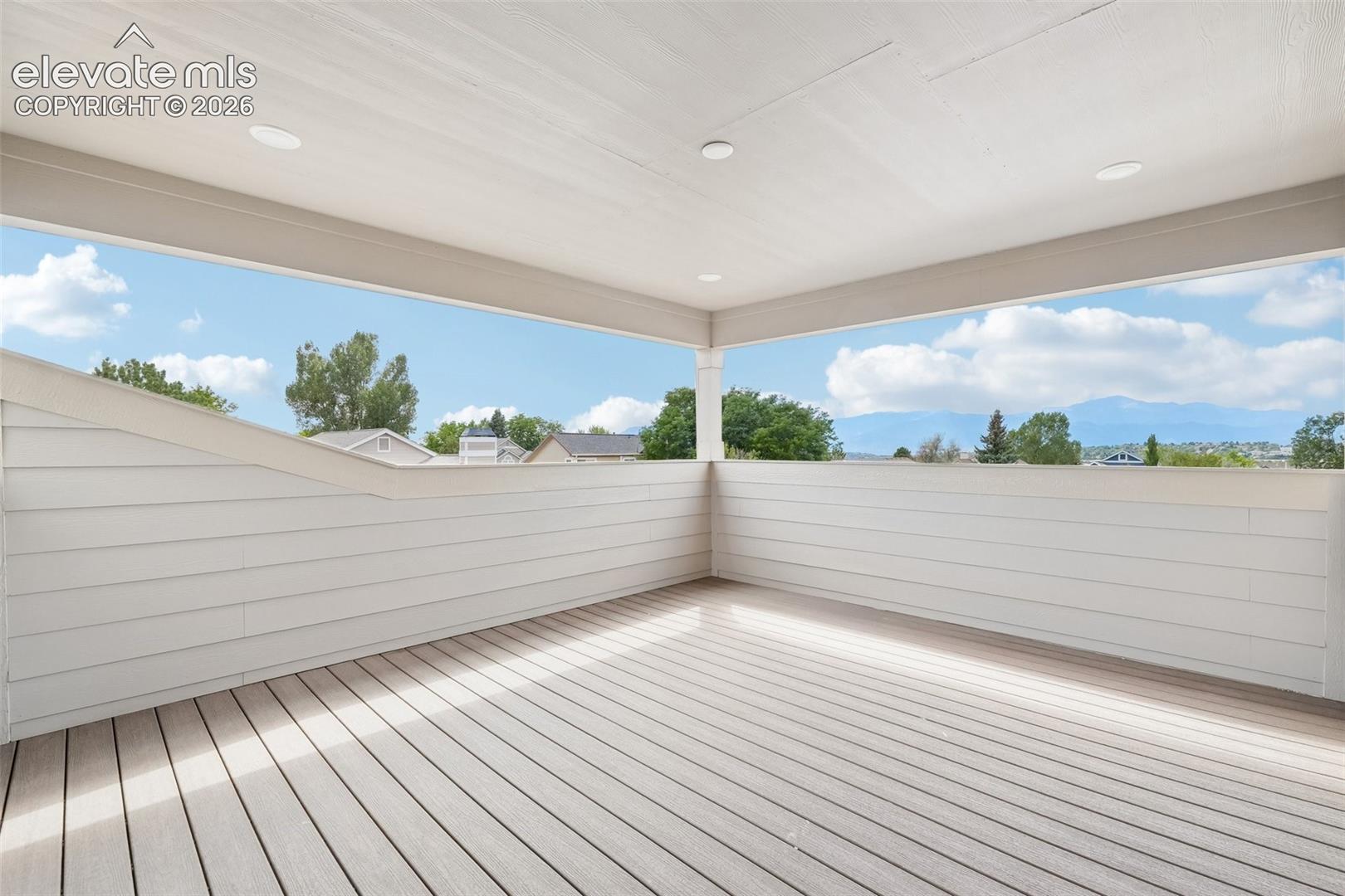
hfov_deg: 100.4
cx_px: 672
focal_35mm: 15
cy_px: 448
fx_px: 560
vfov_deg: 77.3
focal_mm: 10
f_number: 8
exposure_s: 1/80
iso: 800
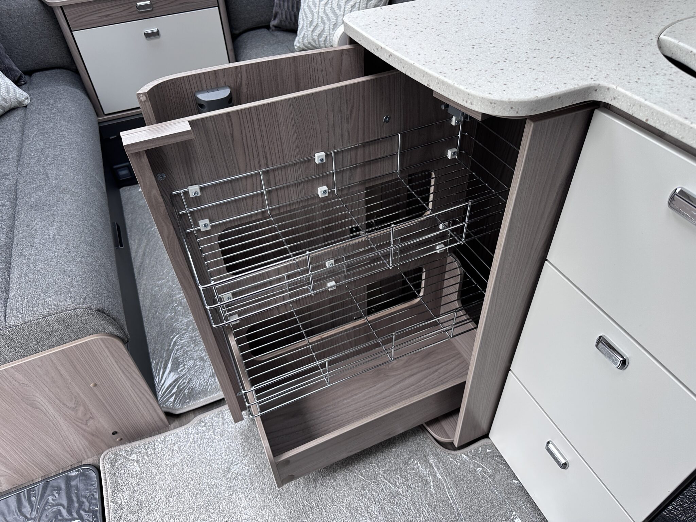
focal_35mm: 24
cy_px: 261
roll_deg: +3.4
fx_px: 483
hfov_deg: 71.6
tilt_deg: -41.8
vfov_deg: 56.8
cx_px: 348
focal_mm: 6.86
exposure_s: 1/121
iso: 100
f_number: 1.78
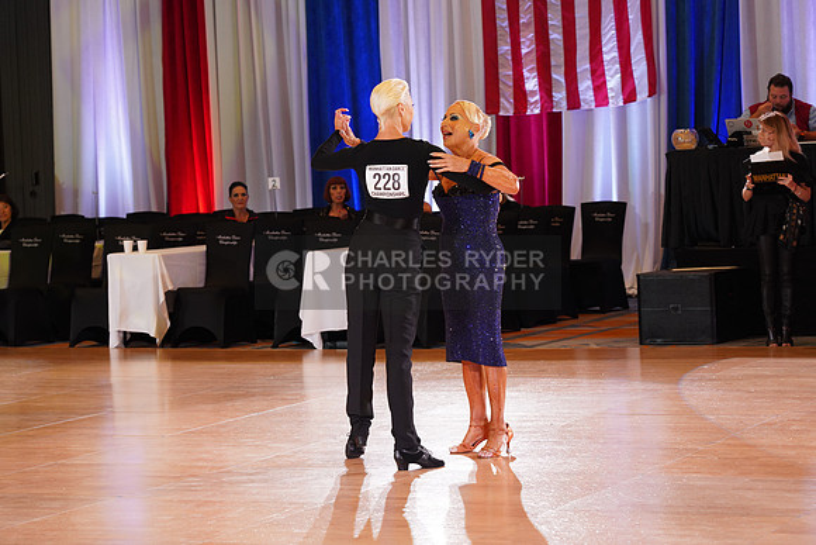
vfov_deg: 13.0
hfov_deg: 19.5
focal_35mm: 105
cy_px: 272
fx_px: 2380
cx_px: 408
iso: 1600
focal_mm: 105
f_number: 5
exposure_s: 1/160
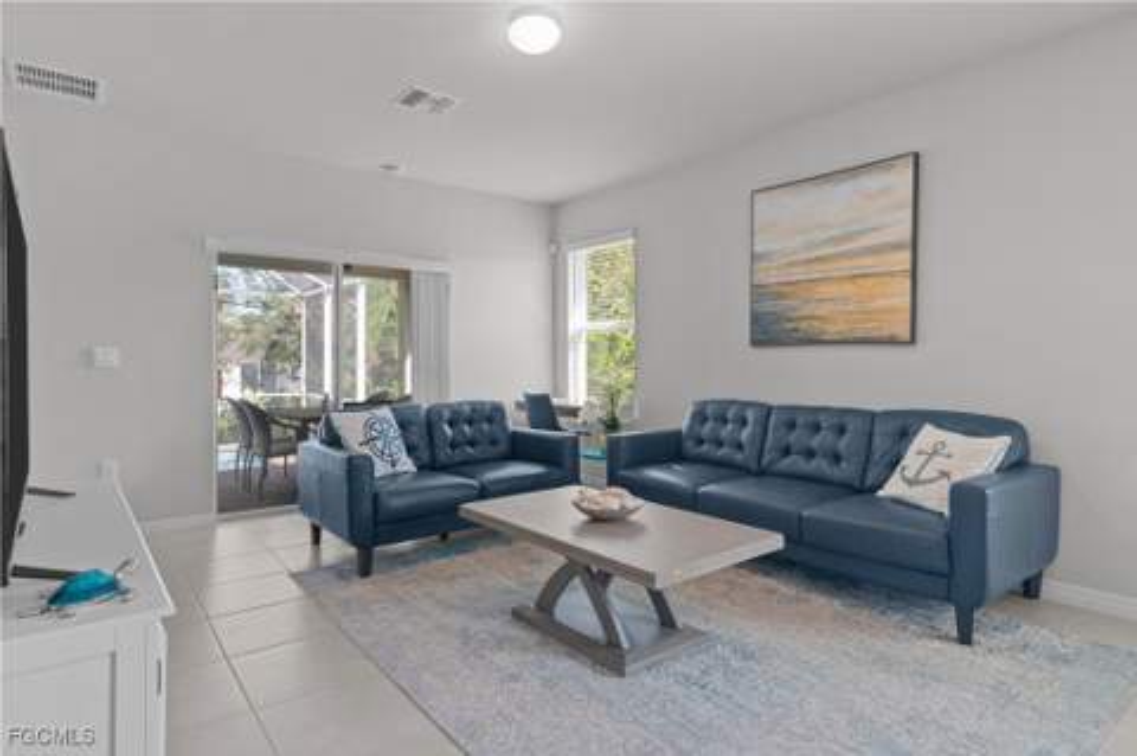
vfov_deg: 61.8
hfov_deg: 84.0
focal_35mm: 20
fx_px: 631
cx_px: 568
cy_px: 378
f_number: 10
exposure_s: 1/2.5
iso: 320
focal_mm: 20
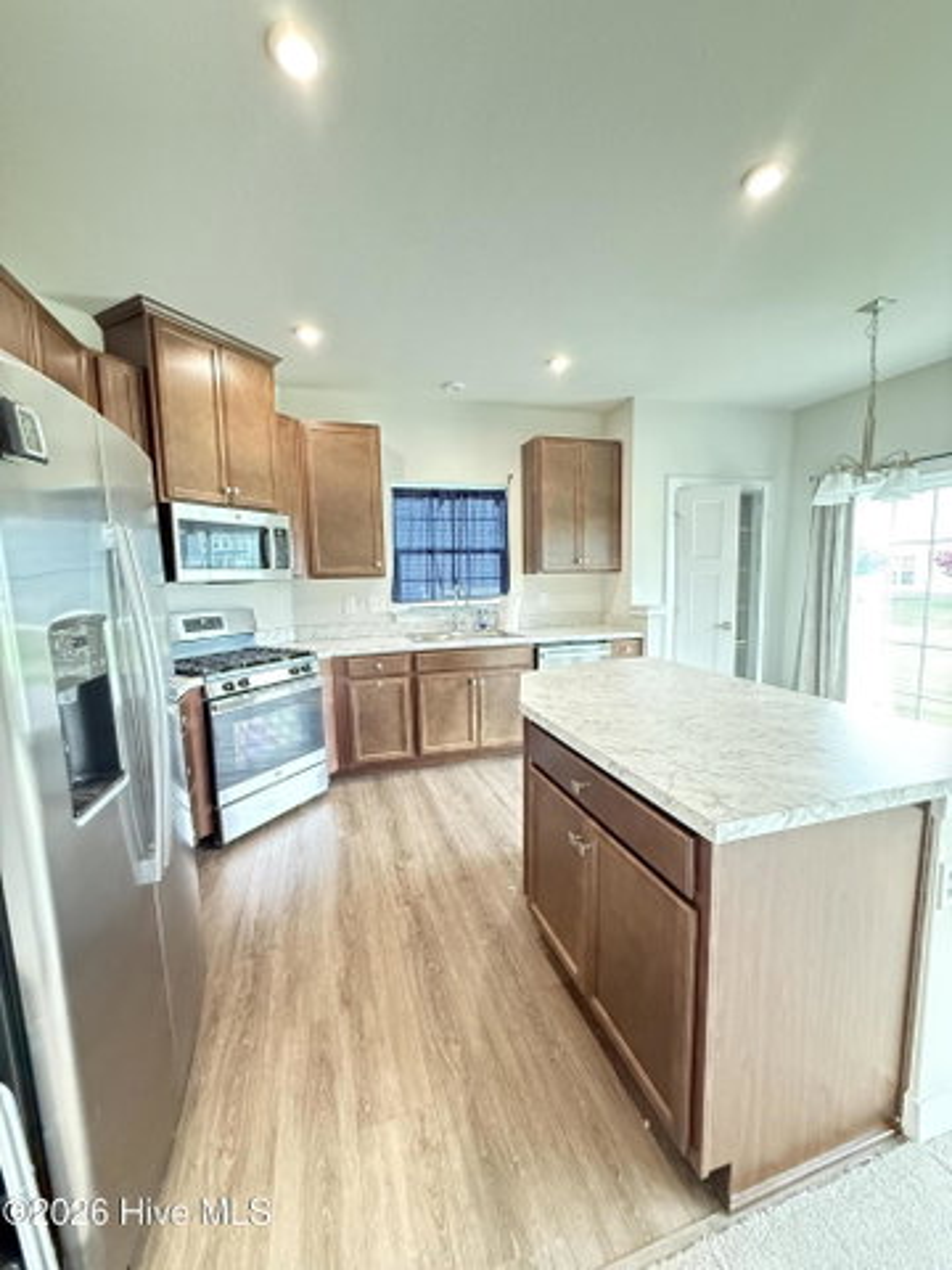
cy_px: 635
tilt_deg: -5.4
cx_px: 476
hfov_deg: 85.7
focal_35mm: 14
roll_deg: +1.1
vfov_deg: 102.1
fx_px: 513
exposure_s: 1/60
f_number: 2.2
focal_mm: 2.22
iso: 1000
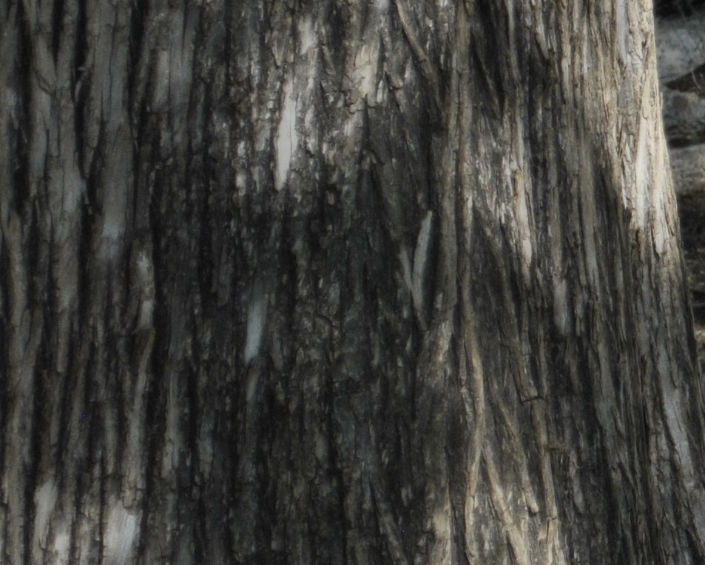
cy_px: -50
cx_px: 1403
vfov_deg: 4.9
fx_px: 6573
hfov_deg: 6.0
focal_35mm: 315
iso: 200
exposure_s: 1/800
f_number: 5.6
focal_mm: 55
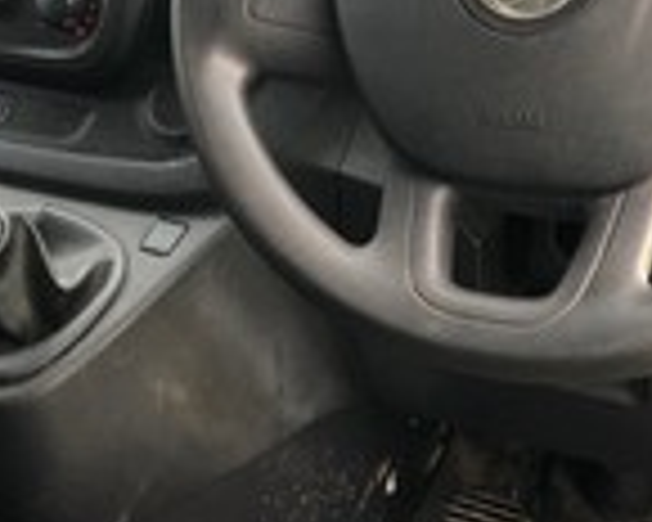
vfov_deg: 22.7
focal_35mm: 66
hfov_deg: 28.7
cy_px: 68
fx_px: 1274
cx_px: 315
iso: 32
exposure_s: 1/33
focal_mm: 4
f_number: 1.8
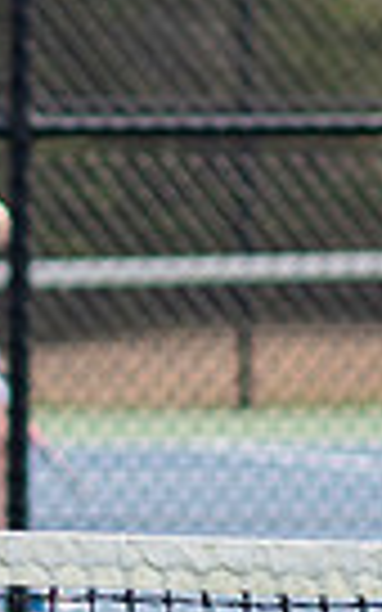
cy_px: 536
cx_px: -793
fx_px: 14775
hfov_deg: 1.5
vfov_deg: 2.4
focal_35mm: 887
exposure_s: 1/1000
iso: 100
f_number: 3.5
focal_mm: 100
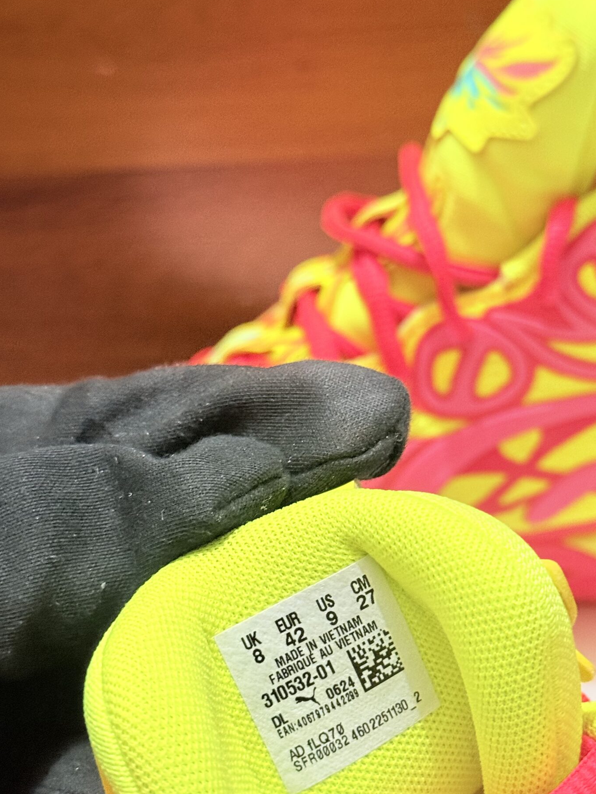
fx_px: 1561
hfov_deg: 21.6
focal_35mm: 68
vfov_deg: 28.5
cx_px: 372
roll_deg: +6.3
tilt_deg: -30.3
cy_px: 437
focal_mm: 6.76
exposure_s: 1/33
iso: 320
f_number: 1.78
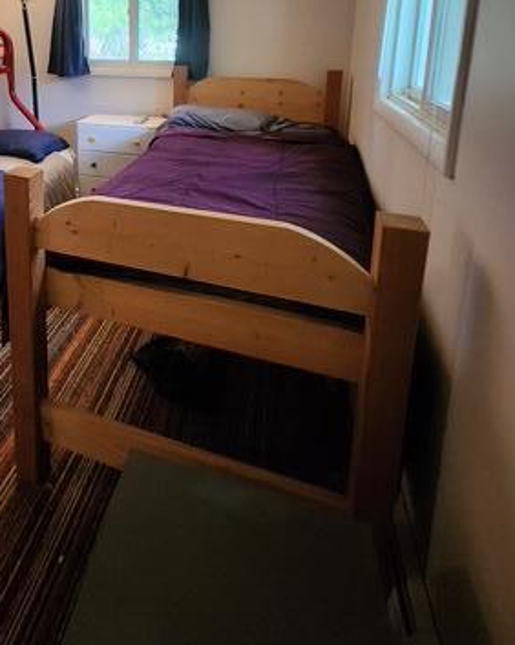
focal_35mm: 23
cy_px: 115
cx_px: 95
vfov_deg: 65.1
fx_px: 439
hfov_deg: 56.0
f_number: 2.2
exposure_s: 1/30
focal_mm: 1.74
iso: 500
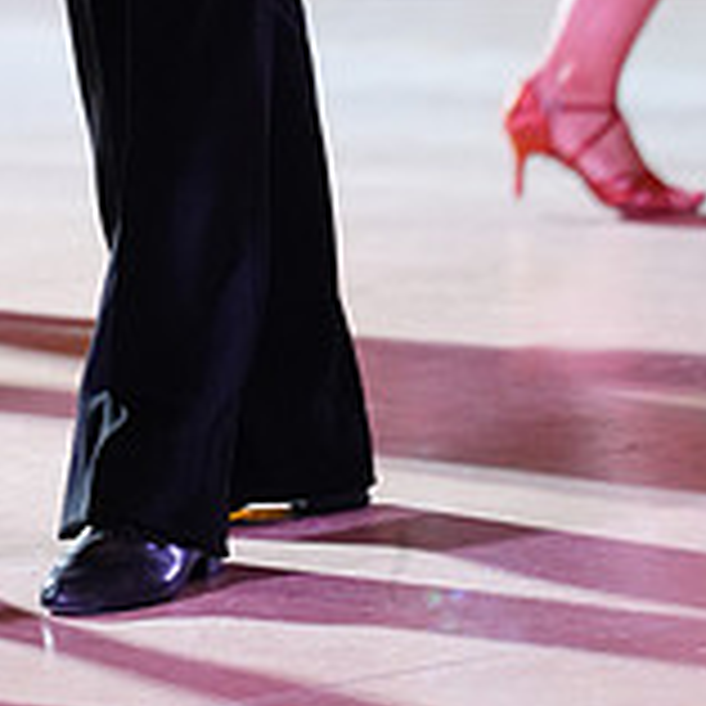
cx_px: 38
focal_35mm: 504
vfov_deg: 3.5
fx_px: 11630
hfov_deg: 3.5
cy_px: -504
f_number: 2.8
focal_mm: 160
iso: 2500
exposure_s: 1/400
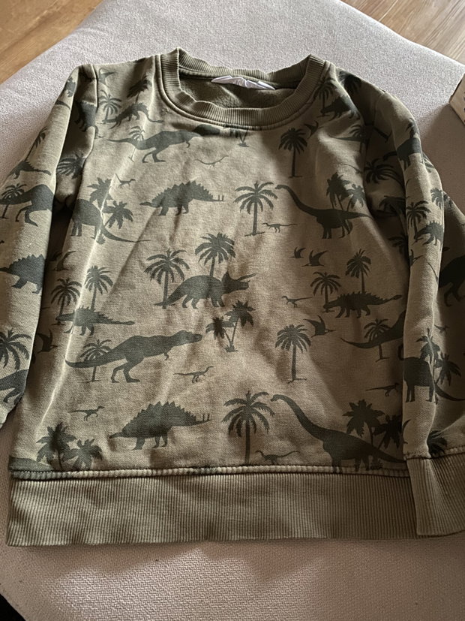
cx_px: 232
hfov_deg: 53.1
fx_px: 466
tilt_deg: -67.4
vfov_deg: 67.3
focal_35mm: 26
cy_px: 310
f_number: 1.8
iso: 1000
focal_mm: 4.25
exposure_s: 1/17
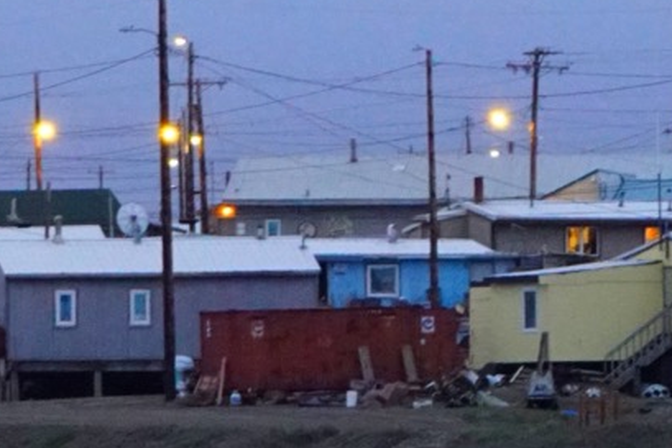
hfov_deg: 2.5
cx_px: -48
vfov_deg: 1.7
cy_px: 372
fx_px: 15349
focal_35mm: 822
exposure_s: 1/80
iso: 6400
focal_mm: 140
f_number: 5.6
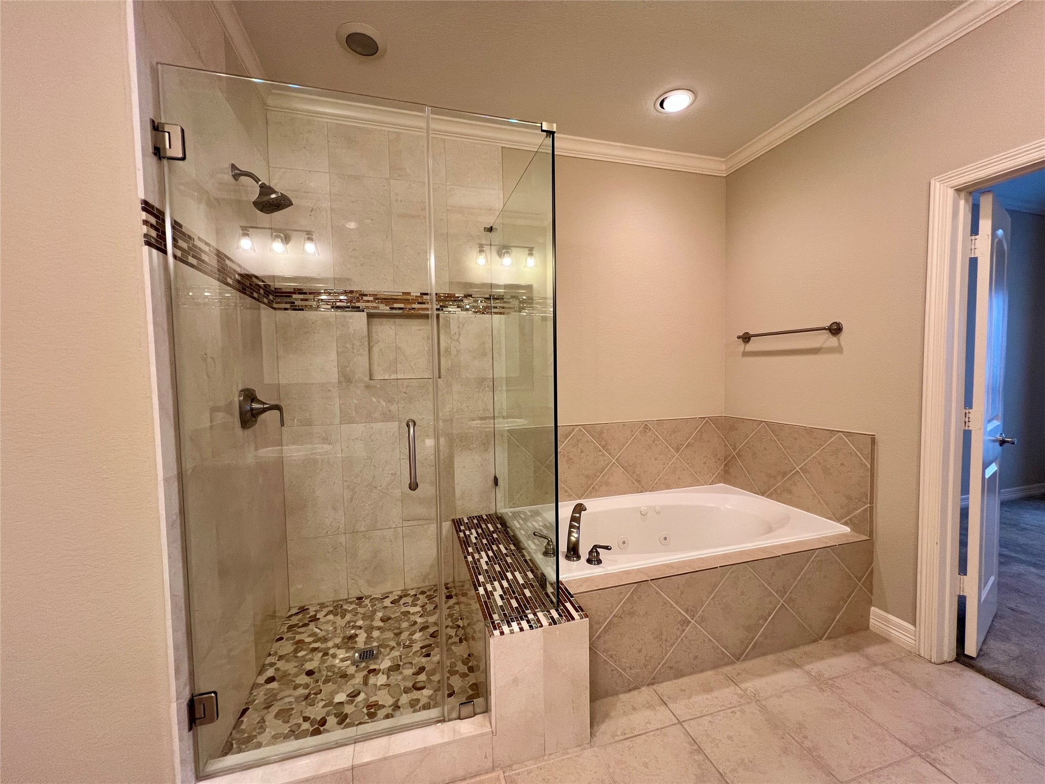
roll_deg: +0.7
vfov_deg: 89.9
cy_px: 392
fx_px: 392
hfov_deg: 106.2
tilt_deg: -2.7
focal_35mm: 13
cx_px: 522
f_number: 1.8
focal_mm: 1.57
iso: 160
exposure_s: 1/120
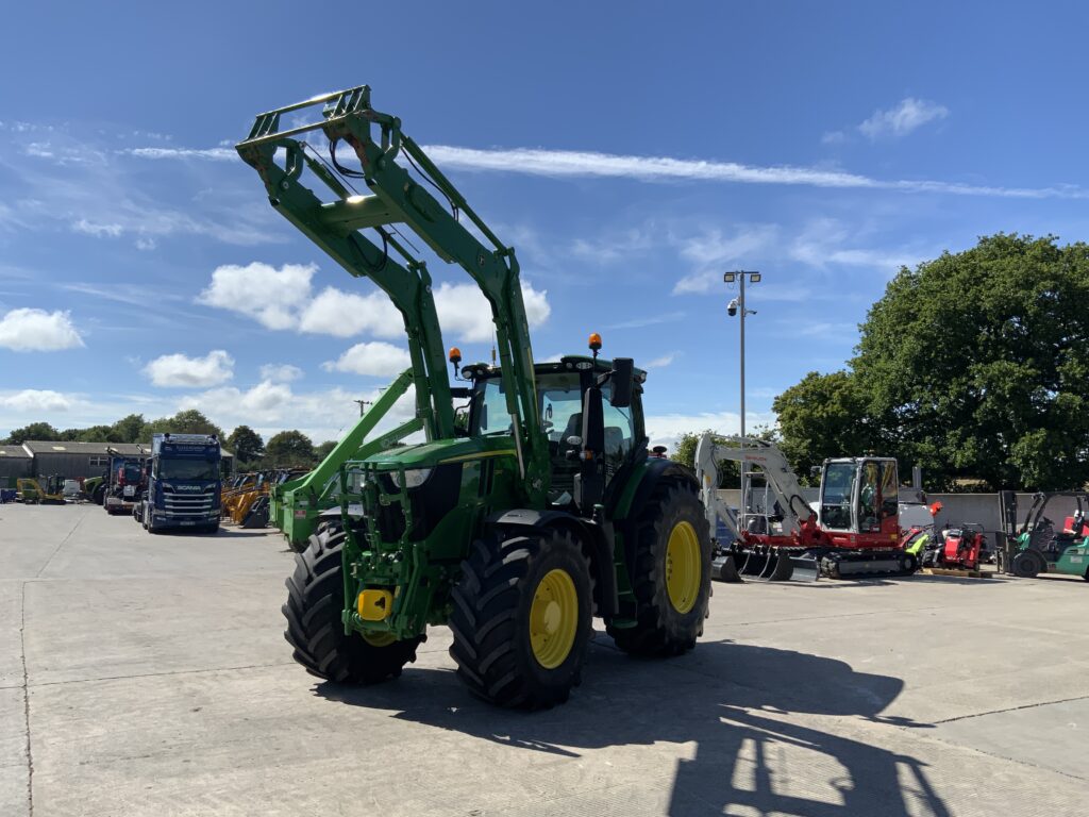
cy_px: 408
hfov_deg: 61.7
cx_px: 544
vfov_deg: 48.2
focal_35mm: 29
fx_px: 912
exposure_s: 1/2667
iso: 20
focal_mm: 3
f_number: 1.8
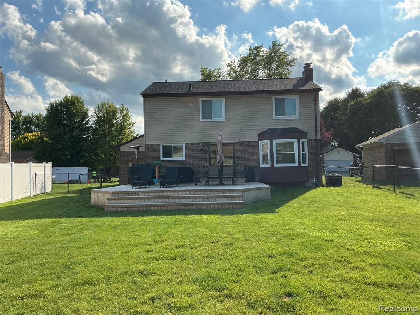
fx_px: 352
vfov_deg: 48.2
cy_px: 158
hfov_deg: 61.7
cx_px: 210
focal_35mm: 29
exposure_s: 1/2141
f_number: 1.8
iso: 25
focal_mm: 3
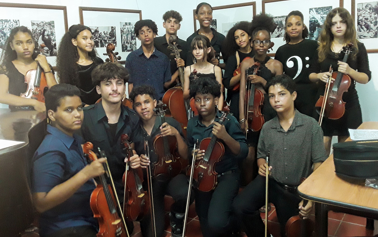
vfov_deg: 38.3
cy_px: 107
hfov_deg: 58.1
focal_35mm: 33
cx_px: 190
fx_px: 340
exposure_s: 1/24
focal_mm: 3.3
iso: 250
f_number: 2.2
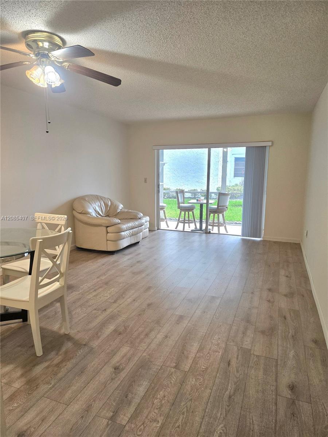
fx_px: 291
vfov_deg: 73.9
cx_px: 164
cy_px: 218
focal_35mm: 23
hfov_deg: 58.9
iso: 160
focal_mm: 6.3
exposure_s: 1/120
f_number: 1.7
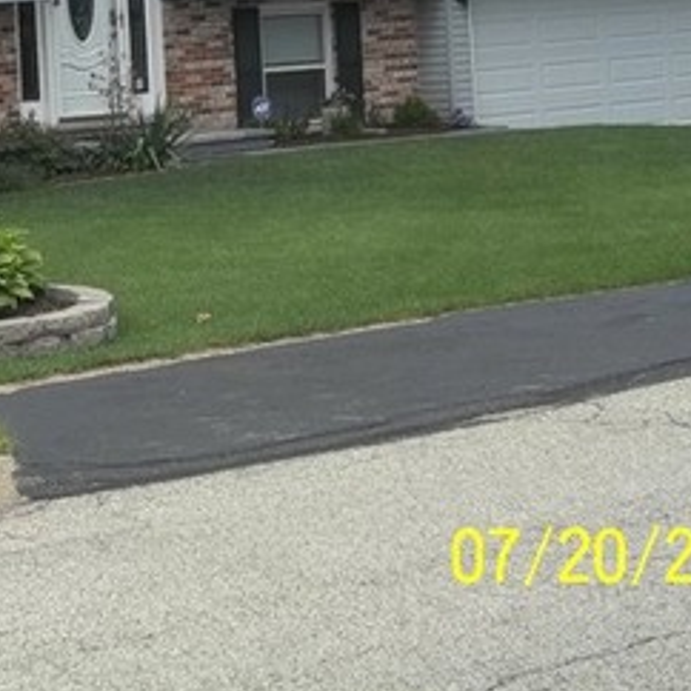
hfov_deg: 16.5
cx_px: -17
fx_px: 2326
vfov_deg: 16.6
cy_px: 37
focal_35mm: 103
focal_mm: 7.8
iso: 80
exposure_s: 1/500
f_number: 4.5
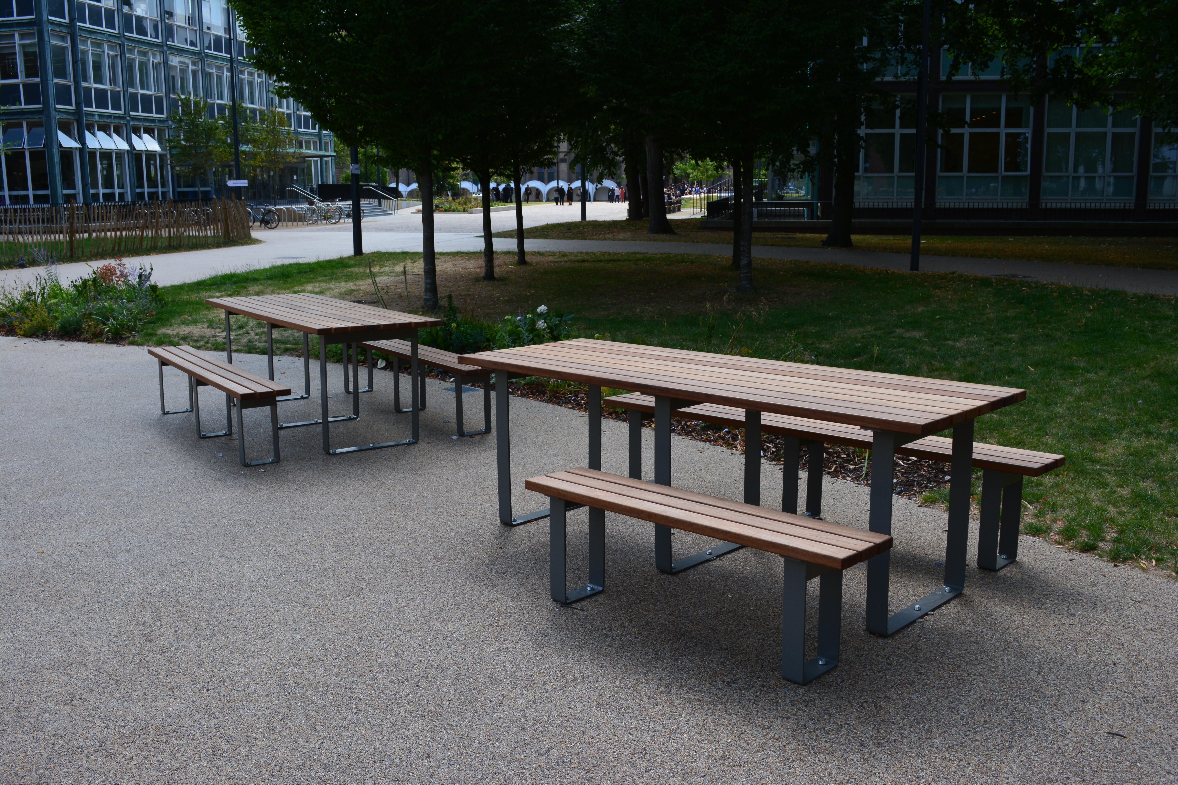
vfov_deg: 40.0
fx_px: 1080
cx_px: 589
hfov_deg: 57.2
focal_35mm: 33
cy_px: 392
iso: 320
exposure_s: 1/250
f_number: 10
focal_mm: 22
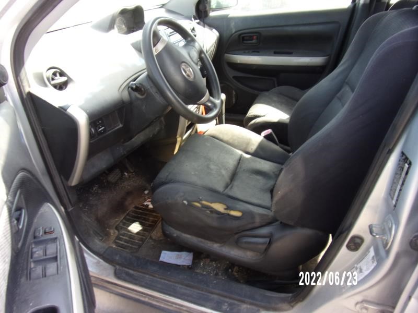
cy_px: 156
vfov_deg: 56.8
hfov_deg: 71.6
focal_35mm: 24
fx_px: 290
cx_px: 209
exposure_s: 1/75
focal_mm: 4.3
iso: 80
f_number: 3.3
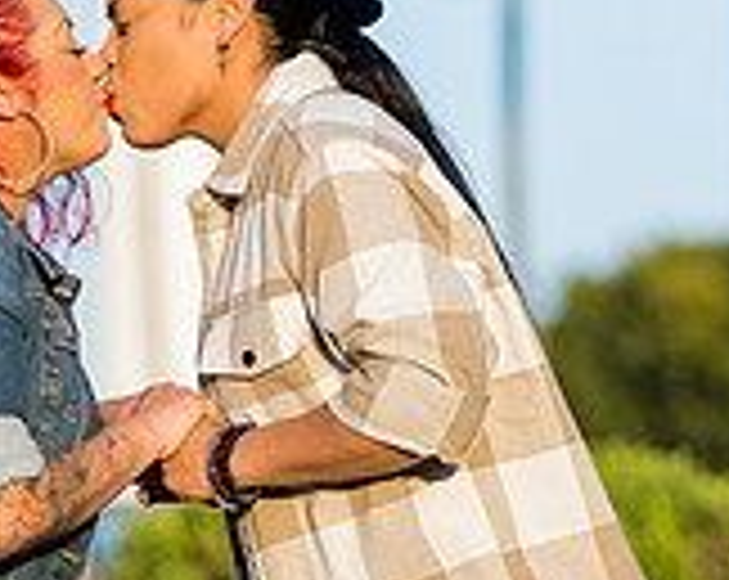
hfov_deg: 6.8
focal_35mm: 286
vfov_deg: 5.4
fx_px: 6159
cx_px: 144
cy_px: 326
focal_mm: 85
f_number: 1.8
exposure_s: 1/1250
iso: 100
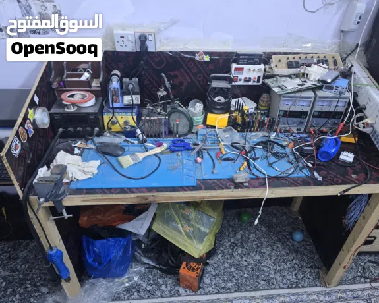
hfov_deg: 68.0
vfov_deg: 56.8
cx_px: 201
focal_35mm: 25
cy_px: 156
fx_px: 280
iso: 640
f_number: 1.7
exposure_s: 1/100
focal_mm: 6.3
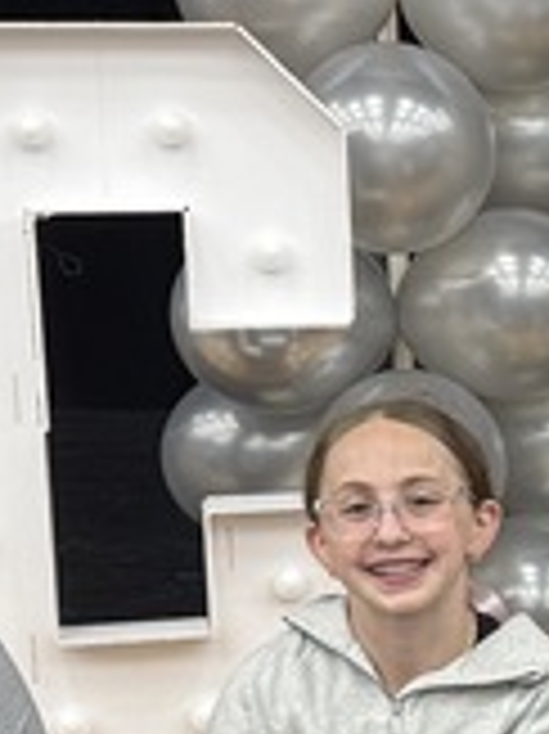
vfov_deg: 13.0
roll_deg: +1.1
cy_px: 576
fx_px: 3197
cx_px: 922
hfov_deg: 9.4
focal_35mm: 151
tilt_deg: -8.6
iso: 125
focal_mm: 6.76
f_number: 1.78
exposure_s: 1/60
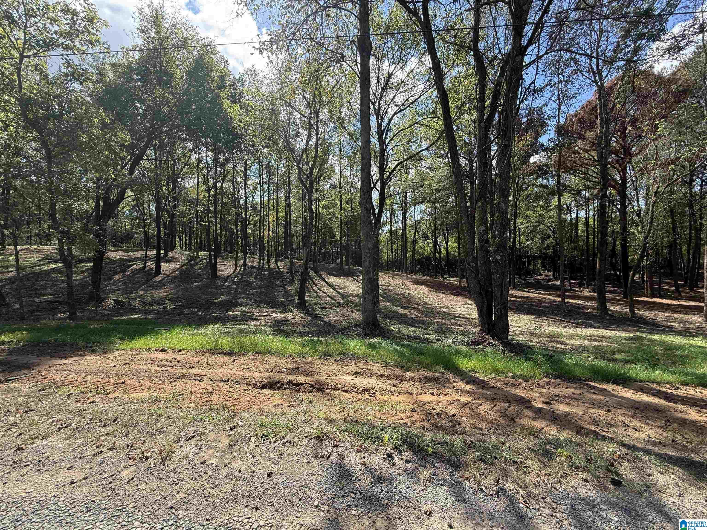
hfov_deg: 102.1
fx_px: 286
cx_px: 354
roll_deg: +1.0
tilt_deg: -0.2
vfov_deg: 85.7
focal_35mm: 14
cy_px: 265
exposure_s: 1/439
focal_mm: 2.22
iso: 50
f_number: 2.2
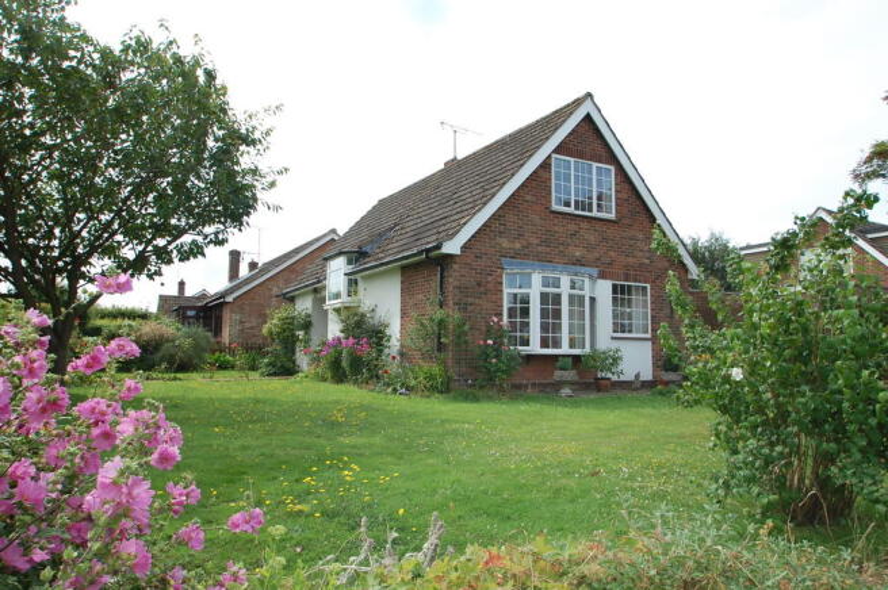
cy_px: 295
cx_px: 444
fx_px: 591
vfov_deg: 53.0
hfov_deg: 73.8
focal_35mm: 24
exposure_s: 1/250
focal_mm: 16
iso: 200
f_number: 8
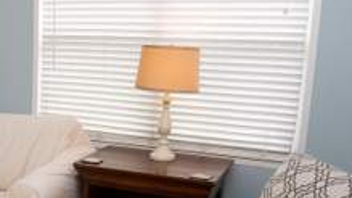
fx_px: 588
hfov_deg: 29.1
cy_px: 164
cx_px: -64
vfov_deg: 18.9
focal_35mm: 63
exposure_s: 1/60
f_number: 4
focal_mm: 16.5
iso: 100
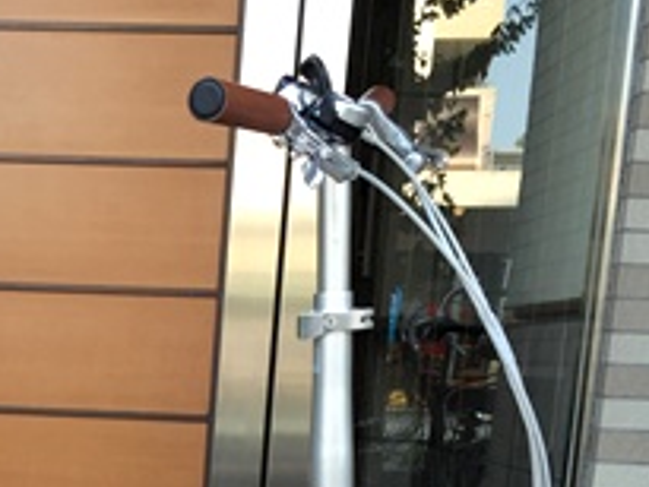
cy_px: 680
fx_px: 1595
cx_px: -41
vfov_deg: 16.2
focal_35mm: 85
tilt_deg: -10.9
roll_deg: -3.5
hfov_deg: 21.9
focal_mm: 4.15
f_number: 2.2
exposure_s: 1/120
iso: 40
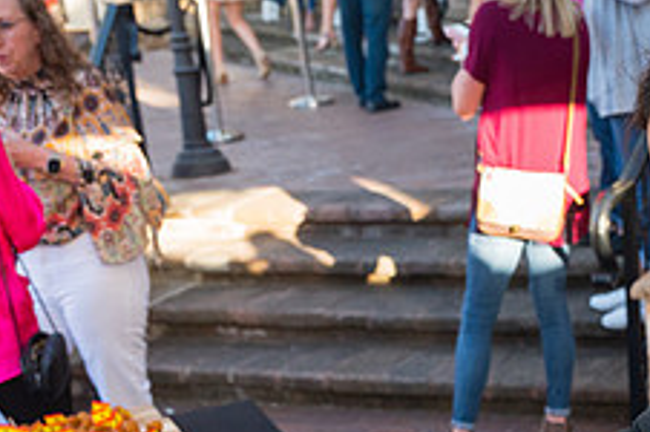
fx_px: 1460
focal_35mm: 81
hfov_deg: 24.6
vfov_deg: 16.3
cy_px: 478
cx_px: 549
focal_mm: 31.5
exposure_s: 1/500
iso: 800
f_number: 4.5
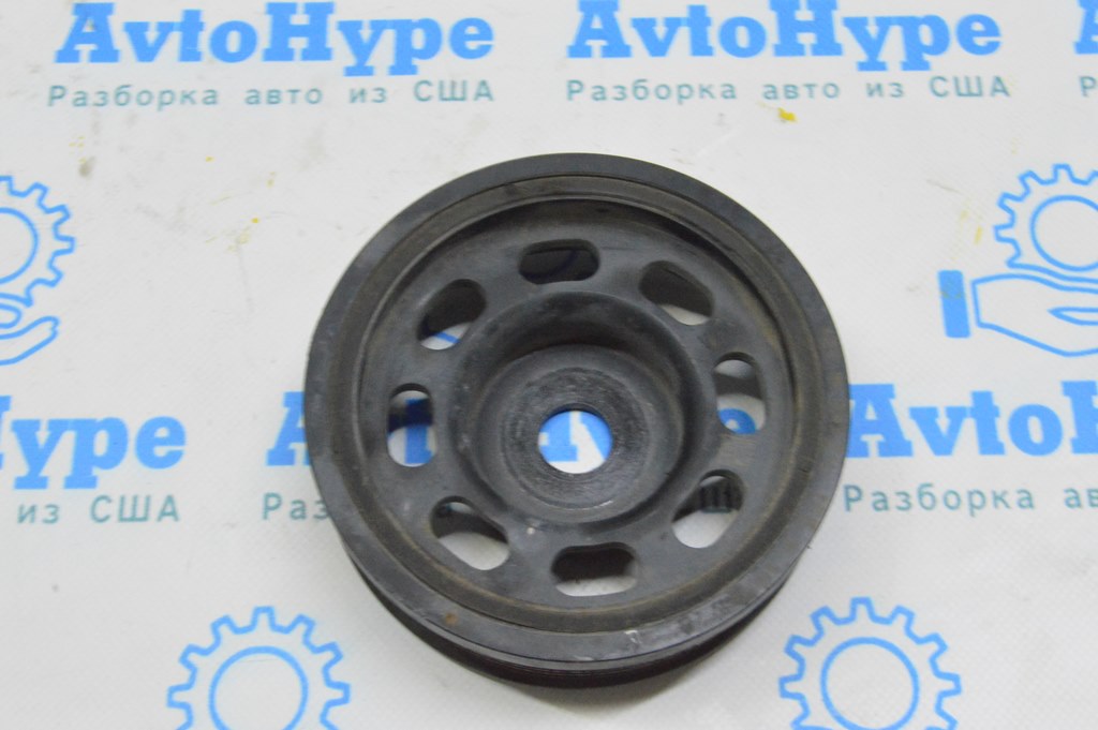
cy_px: 365
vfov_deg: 28.0
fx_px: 1463
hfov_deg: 41.1
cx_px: 549
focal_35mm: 48
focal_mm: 32
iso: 6400
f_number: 20
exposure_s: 1/20
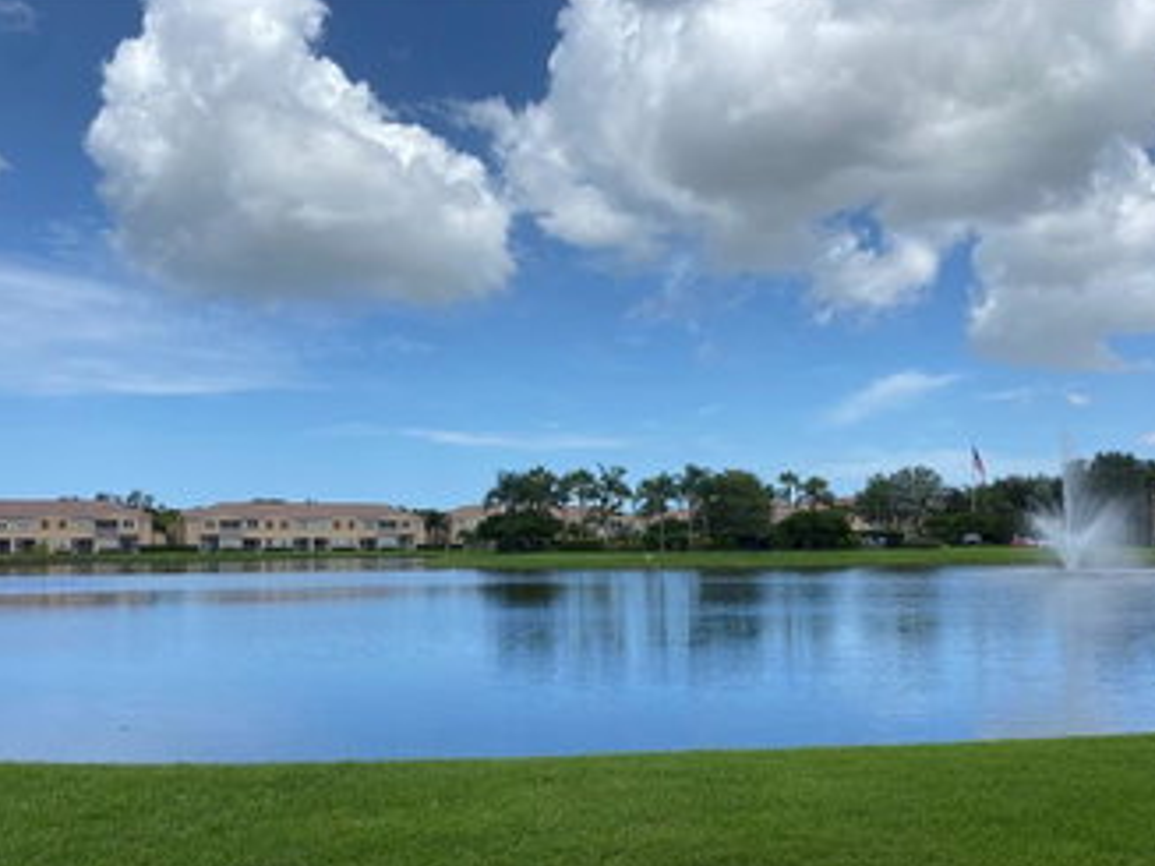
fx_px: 1134
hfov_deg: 53.9
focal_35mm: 34
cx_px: 634
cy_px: 544
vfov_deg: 41.4
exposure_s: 1/3984
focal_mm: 4.25
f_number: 1.8
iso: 32
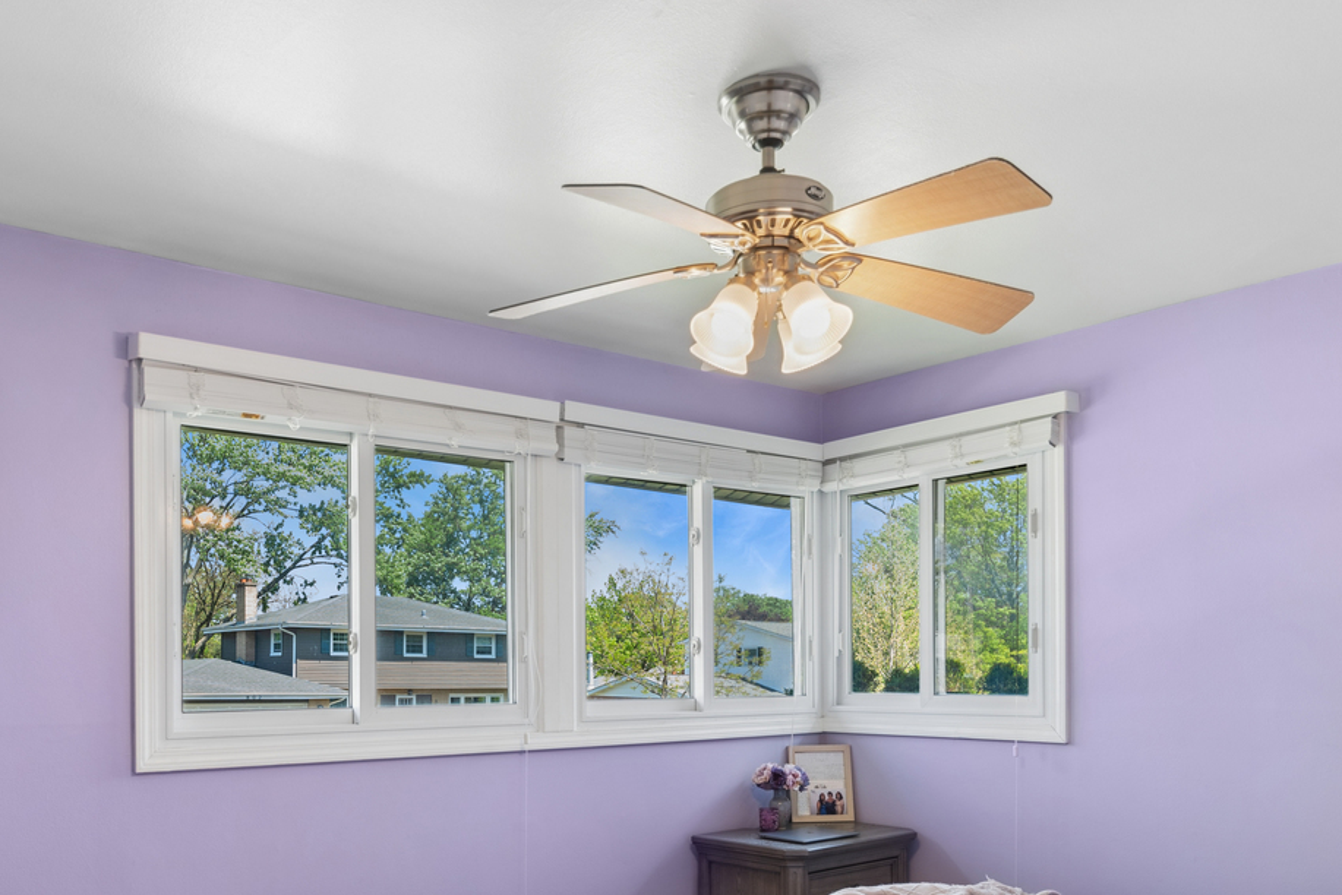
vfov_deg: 42.5
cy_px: 649
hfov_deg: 61.6
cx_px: 572
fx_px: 1119
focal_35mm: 30
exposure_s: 1/20
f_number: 8
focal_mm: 17
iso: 200
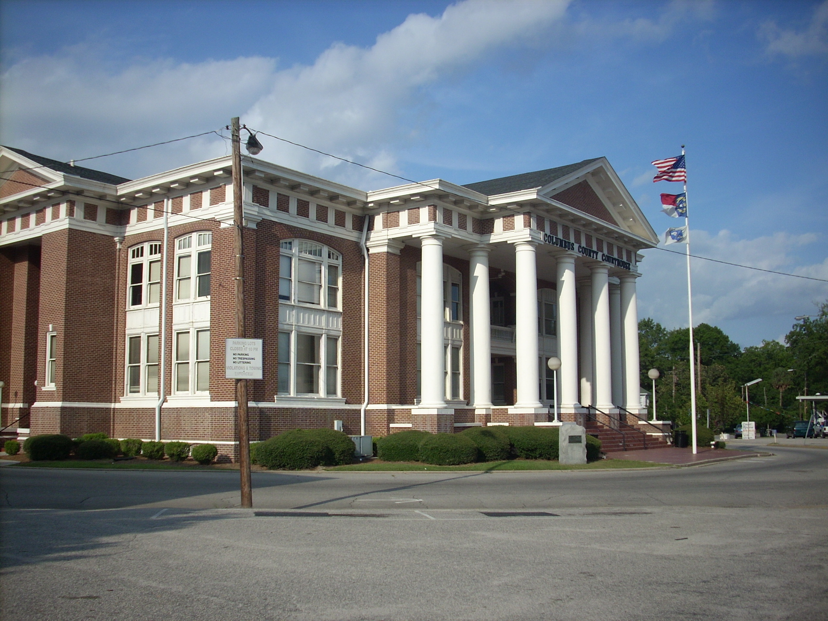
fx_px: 885
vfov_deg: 38.7
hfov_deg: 50.1
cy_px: 310
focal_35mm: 37
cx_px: 414
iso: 64
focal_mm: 6.2
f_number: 5.6
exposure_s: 1/386
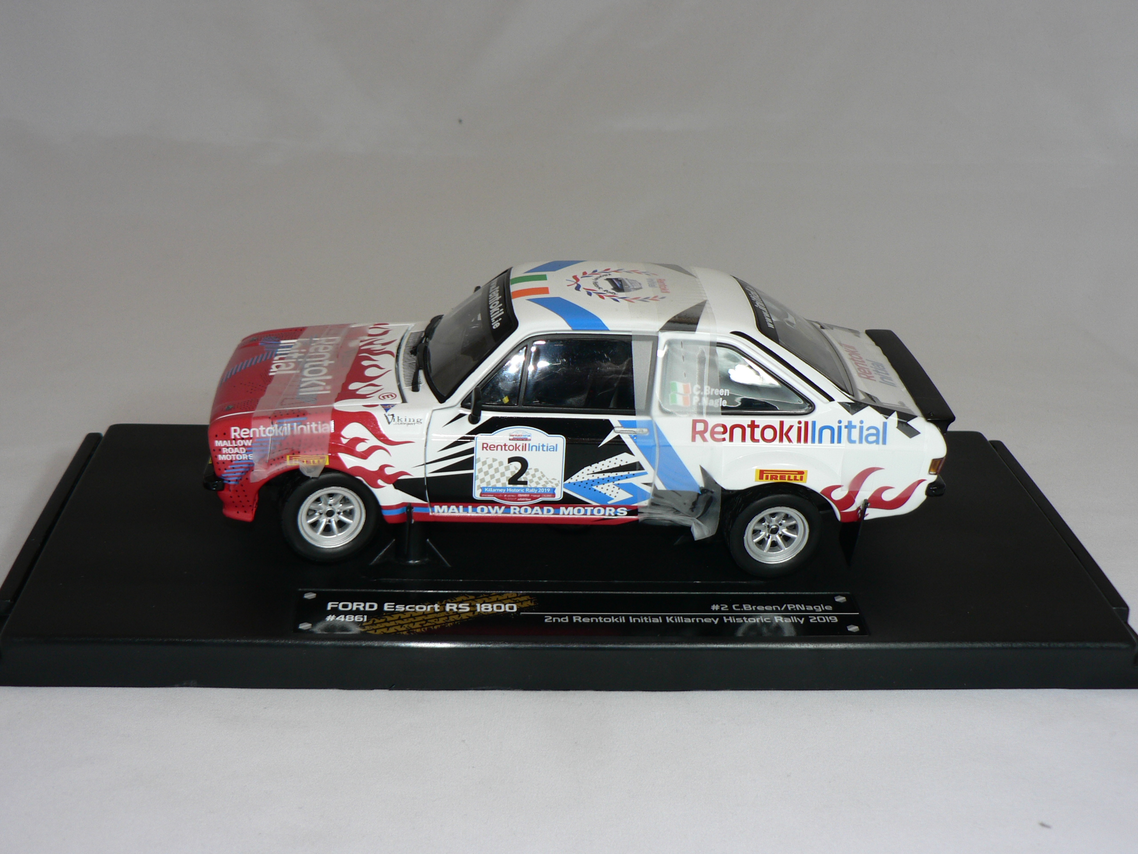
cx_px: 569
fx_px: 1545
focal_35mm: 47
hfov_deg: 40.4
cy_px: 427
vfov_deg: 30.9
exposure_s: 1/60
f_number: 2.8
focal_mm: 7.8
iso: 80
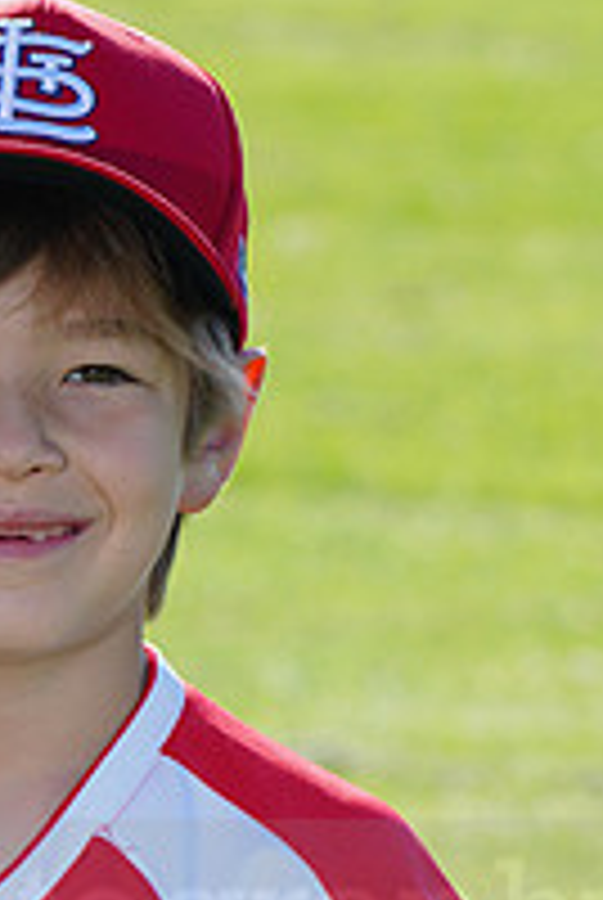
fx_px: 14271
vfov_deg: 3.6
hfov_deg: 2.4
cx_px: 70
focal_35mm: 570
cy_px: 882
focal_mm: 197
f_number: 10
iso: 200
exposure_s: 1/200
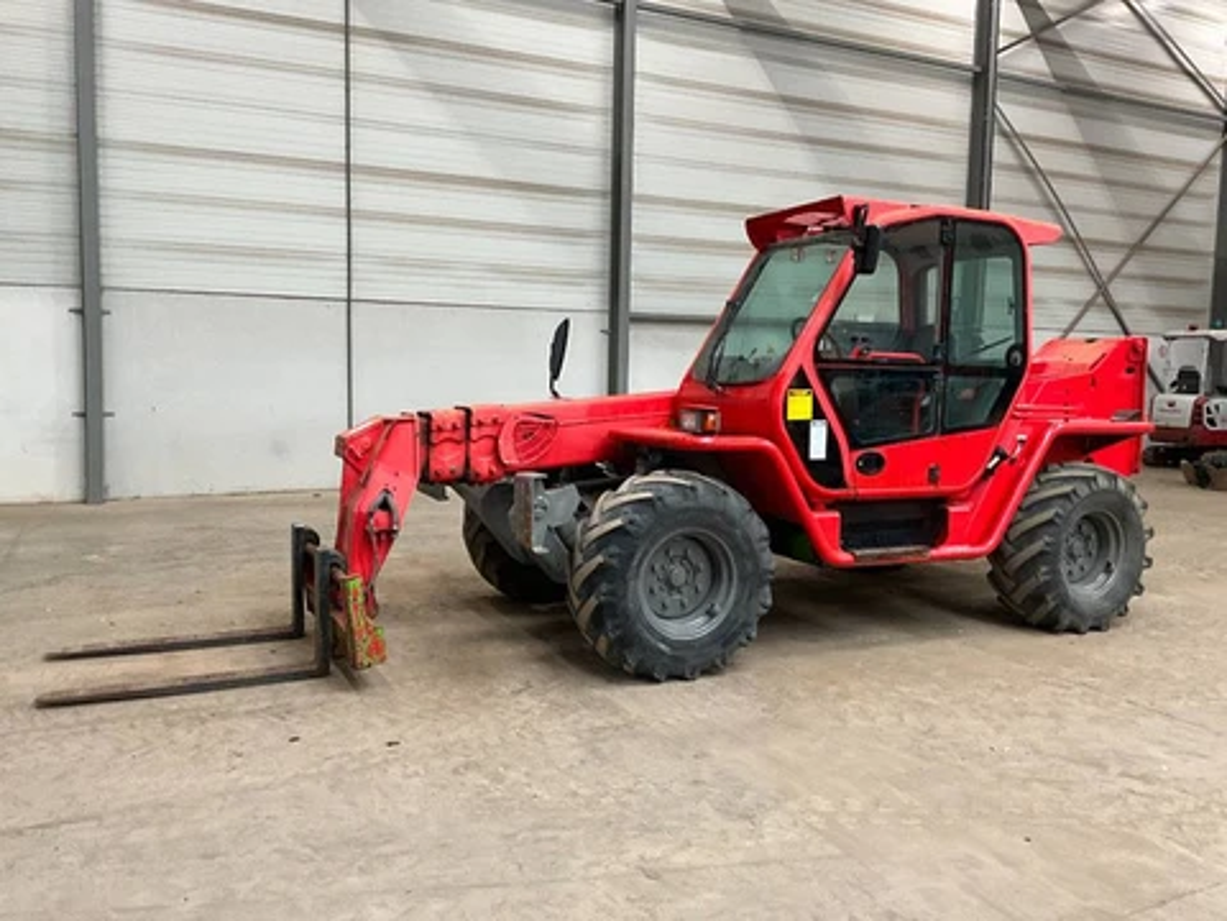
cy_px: 460
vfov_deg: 48.2
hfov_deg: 61.7
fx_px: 1028
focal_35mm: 29
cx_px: 614
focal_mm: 3
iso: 125
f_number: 1.8
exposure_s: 1/60
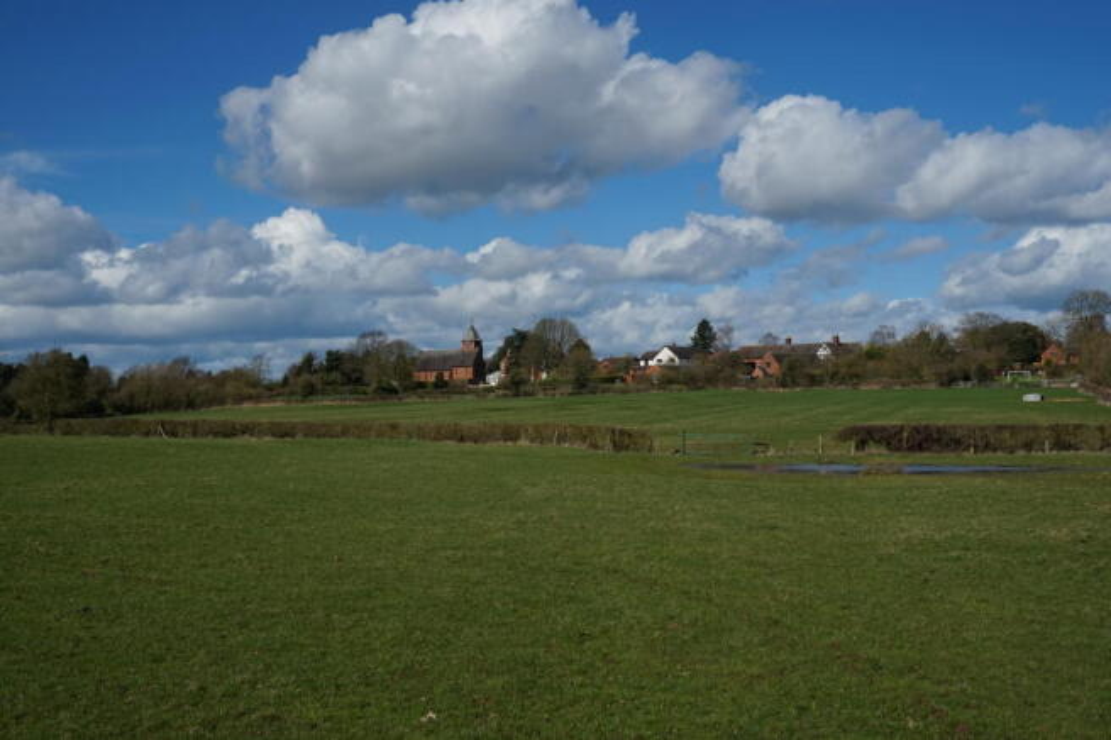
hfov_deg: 51.3
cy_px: 370
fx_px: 1157
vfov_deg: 35.5
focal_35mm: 38
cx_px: 556
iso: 100
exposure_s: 1/320
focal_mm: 25
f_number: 13
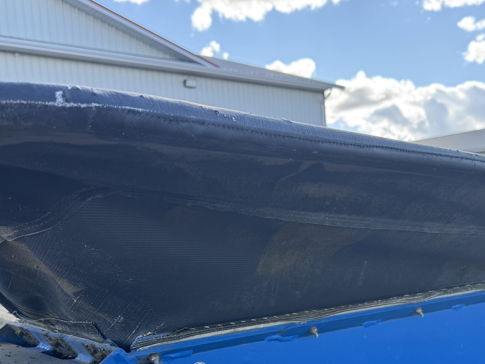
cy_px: 310
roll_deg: +3.5
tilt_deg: -8.9
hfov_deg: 44.0
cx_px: 334
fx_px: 588
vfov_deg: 33.0
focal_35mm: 42
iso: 80
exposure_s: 1/593
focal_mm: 6.76
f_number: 1.78
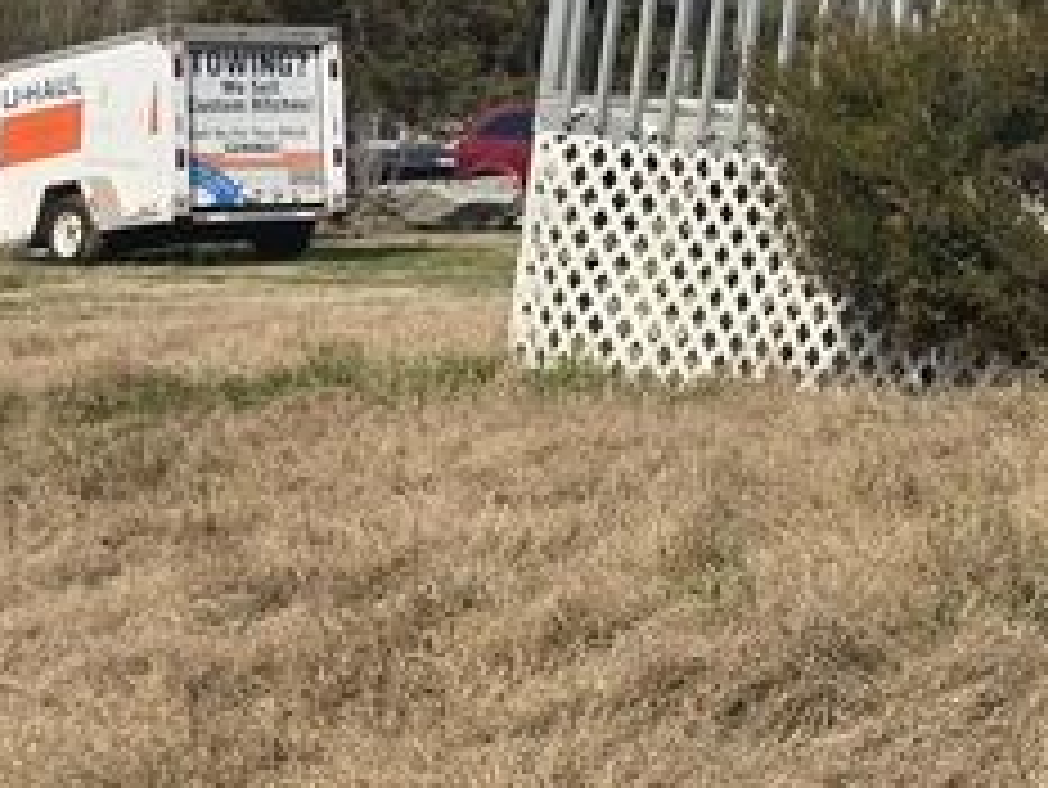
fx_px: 3059
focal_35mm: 101
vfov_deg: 14.1
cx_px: 2204
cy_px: -216
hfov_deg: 15.1
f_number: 1.7
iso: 12
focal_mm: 6.3
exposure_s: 1/838
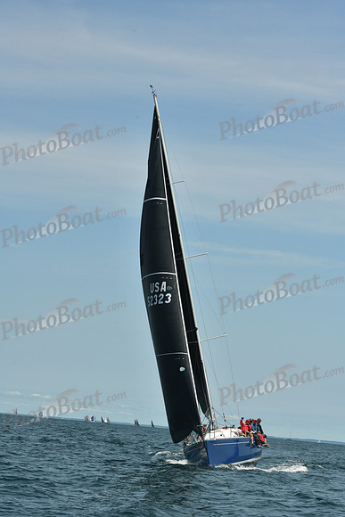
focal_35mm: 82
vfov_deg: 24.8
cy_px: 258
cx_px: 172
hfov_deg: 16.7
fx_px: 1178
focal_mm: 82
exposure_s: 1/1000
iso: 320
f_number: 11
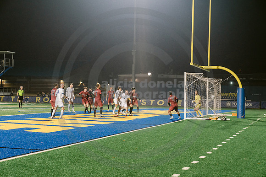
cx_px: 133
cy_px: 89
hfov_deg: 28.8
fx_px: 517
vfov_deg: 19.5
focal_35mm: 70
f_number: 4.5
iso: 2500
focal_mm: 70
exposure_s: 1/200
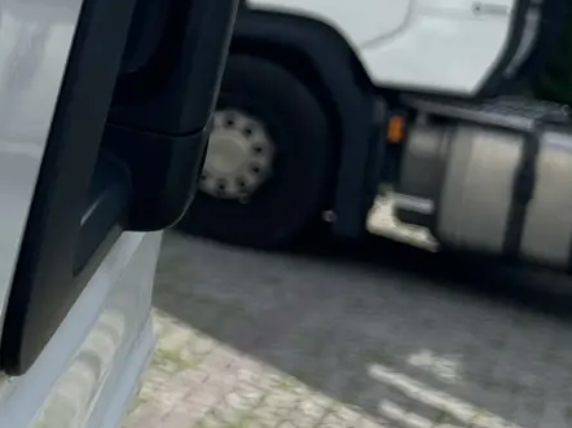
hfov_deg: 16.0
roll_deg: -9.1
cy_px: 12
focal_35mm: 113
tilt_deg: -3.0
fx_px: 1866
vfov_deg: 12.9
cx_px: -270
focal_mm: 5.7
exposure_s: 1/2353
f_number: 1.5
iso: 50
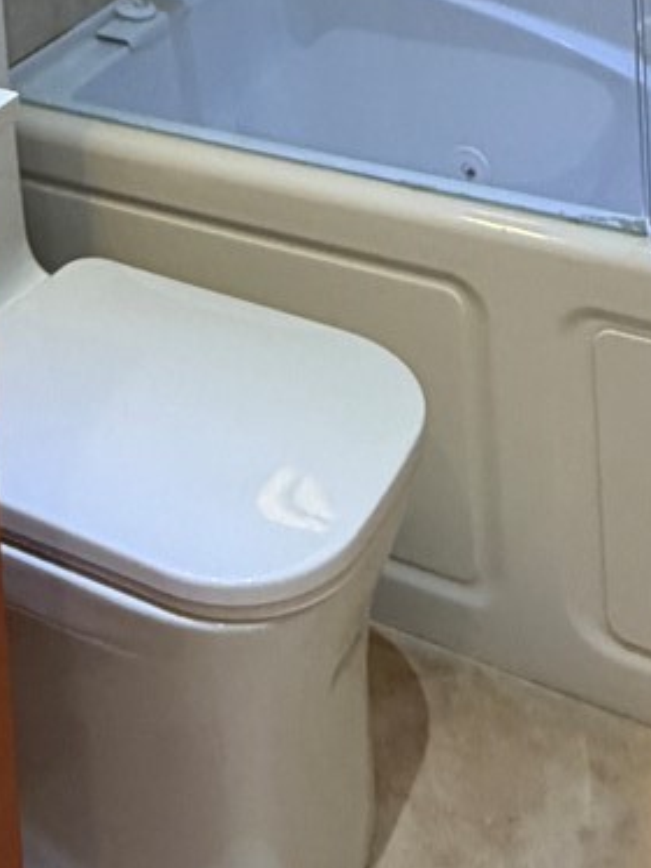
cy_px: -435
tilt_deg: -5.5
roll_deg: +3.9
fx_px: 1504
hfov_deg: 23.9
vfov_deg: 24.8
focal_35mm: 60
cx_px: 100
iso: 250
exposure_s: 1/120
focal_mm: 2.22
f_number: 2.2
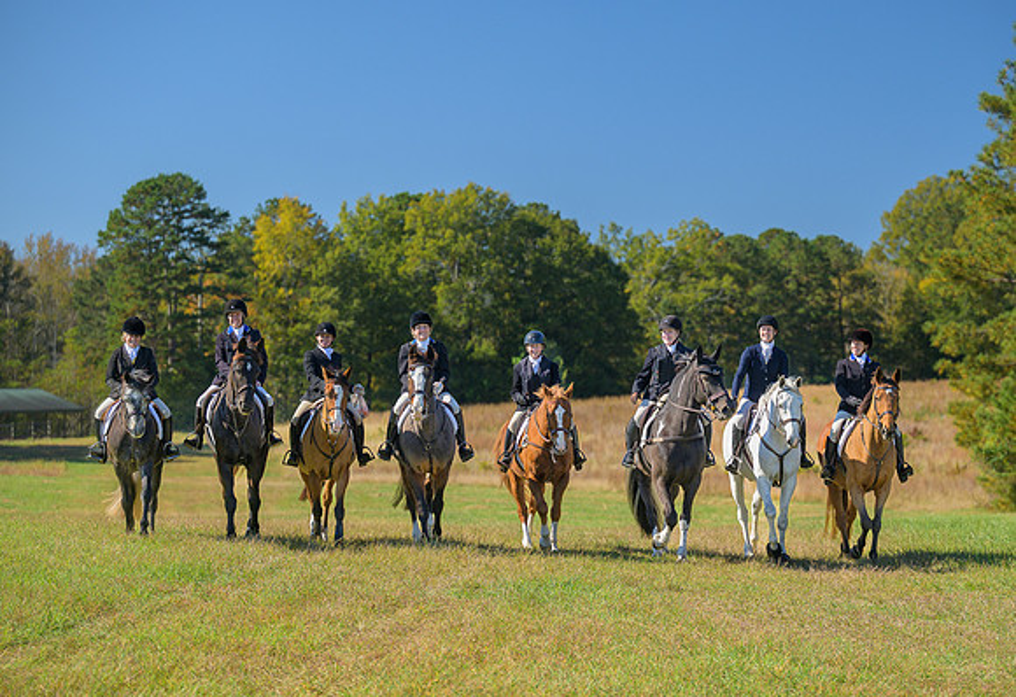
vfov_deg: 12.8
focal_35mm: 109
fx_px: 3099
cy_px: 372
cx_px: 558
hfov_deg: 18.6
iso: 200
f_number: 3.2
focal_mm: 100
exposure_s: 1/800
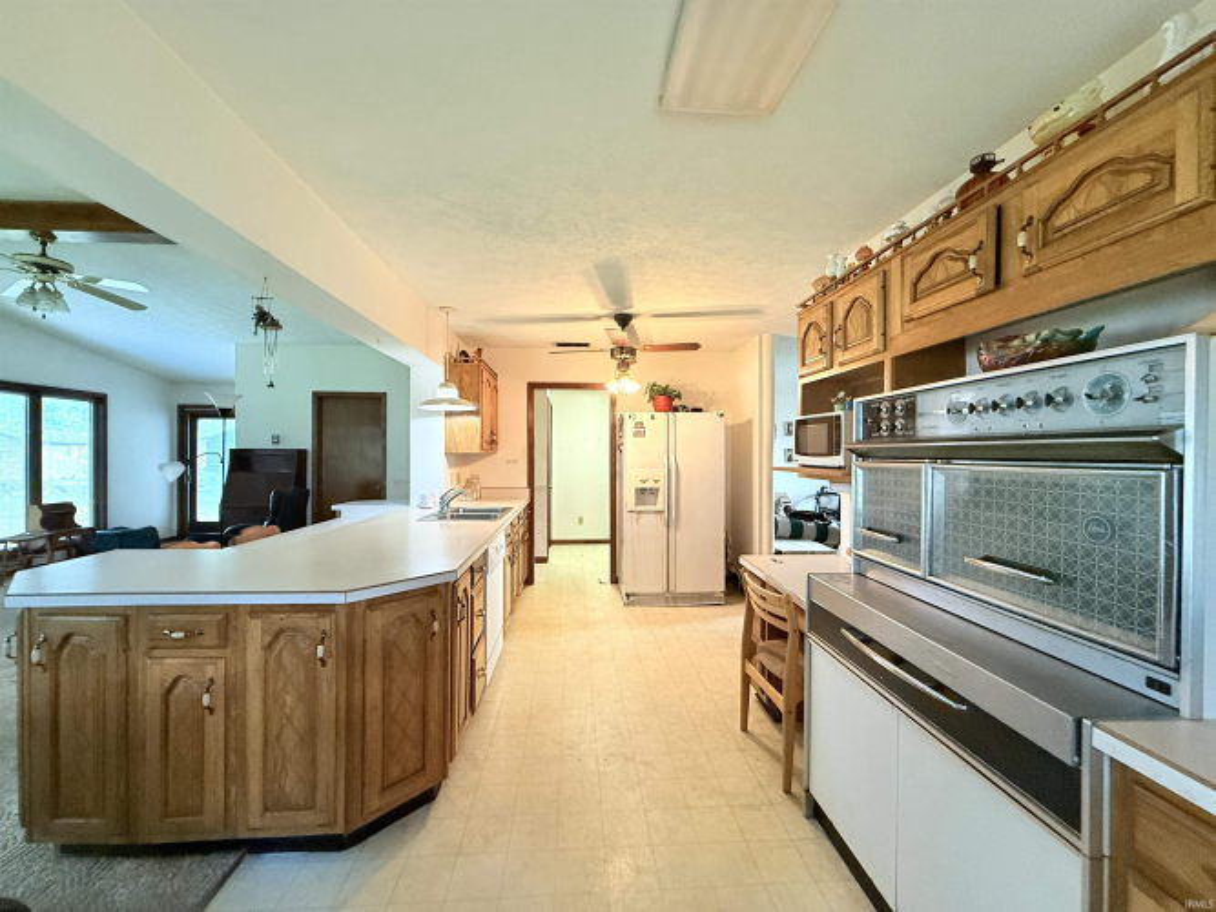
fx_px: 492
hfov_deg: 102.1
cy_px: 456
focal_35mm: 14
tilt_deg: +0.2
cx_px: 608
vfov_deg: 85.7
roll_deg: -0.2
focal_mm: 2.22
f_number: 2.2
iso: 400
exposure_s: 1/60
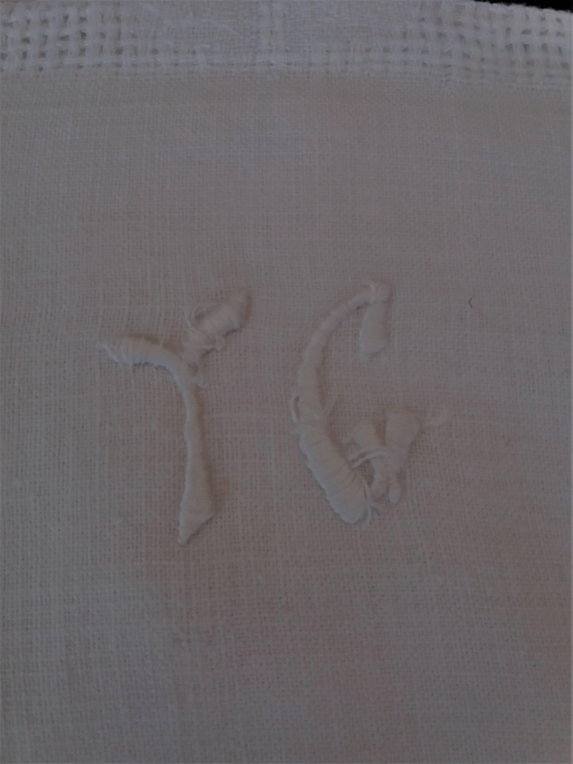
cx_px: 286
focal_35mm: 28
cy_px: 382
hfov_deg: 49.7
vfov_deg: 63.4
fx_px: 618
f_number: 1.9
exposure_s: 1/33
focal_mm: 3.7
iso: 160
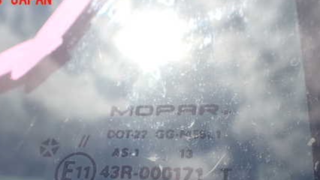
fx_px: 390
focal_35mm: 46
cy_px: 159
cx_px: 140
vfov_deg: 25.3
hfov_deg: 44.5
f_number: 3.2
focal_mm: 5.4
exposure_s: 1/800
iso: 100
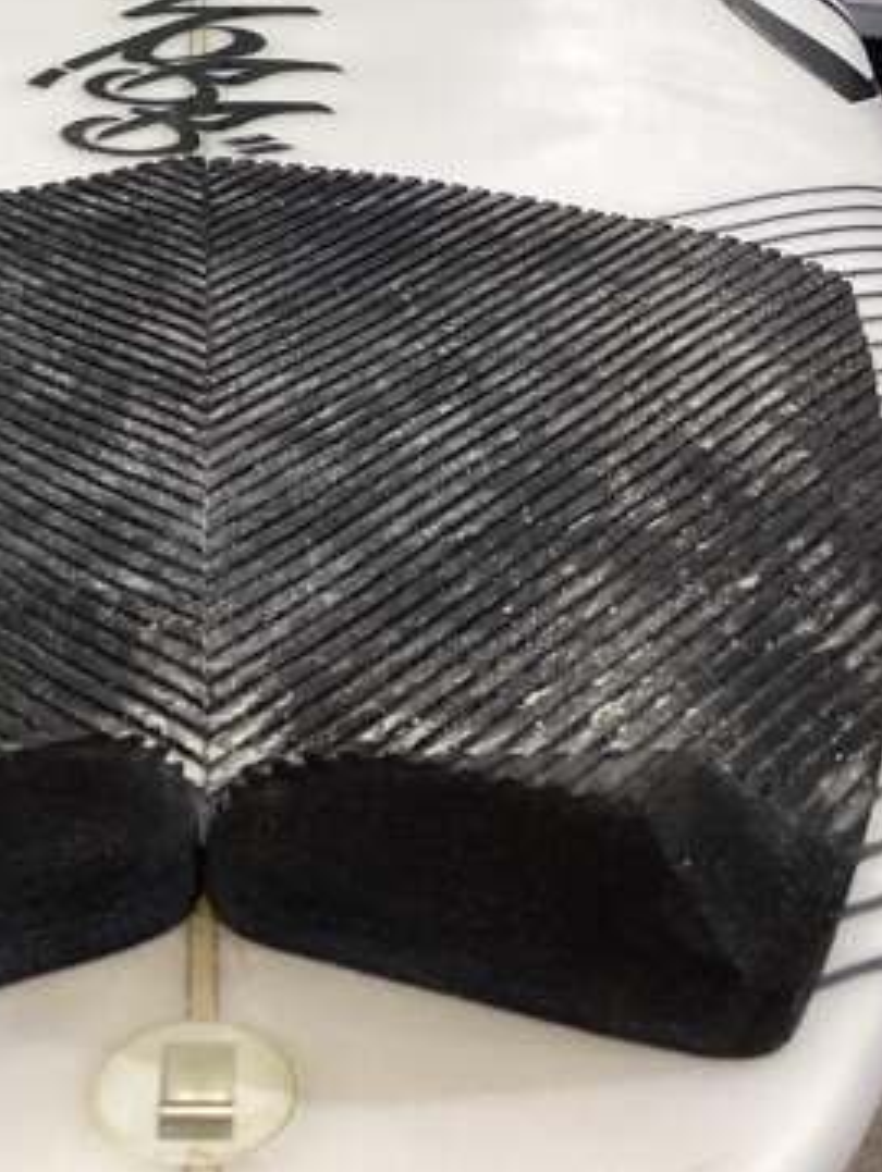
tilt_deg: -29.8
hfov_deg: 21.2
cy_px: 291
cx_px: 271
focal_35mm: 69
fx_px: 2340
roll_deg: +0.6
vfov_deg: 27.7
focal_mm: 3.3
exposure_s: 1/50
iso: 50
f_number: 2.4
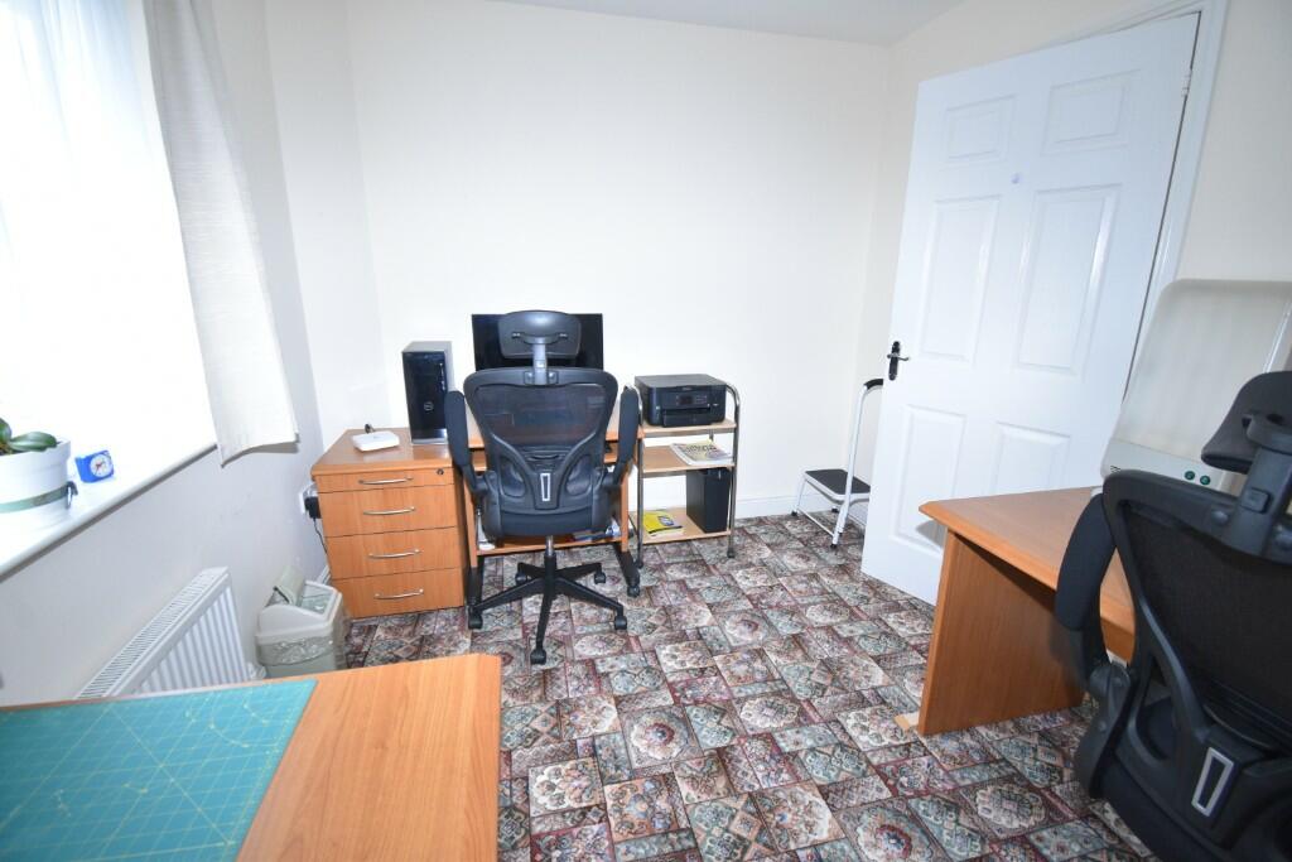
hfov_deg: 100.4
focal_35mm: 15
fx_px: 538
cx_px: 646
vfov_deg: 77.3
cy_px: 431
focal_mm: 10
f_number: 4.5
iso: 1250
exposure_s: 1/125
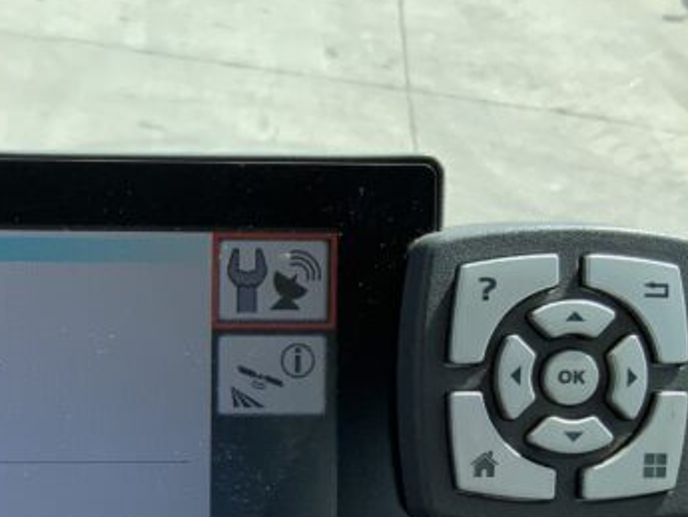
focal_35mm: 86
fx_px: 1710
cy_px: 515
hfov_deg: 21.8
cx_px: -24
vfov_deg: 16.8
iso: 16
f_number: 1.8
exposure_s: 1/816
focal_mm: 3
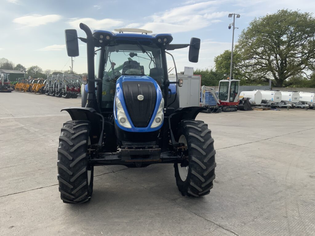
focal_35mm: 29
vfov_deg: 48.2
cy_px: 118
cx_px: 158
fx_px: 264
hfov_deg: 61.7
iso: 16
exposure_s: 1/1279
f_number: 1.8
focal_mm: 3
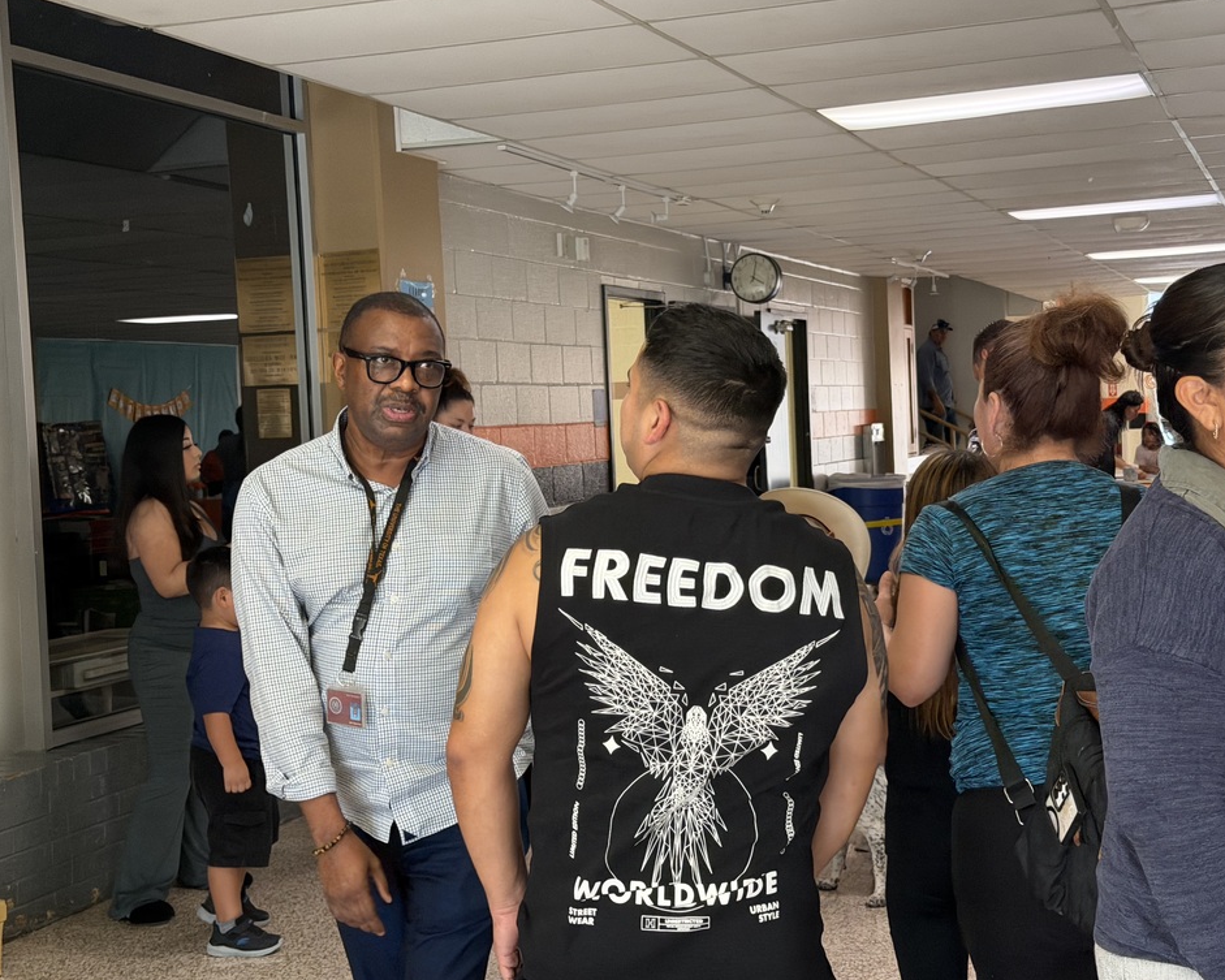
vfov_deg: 29.7
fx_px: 1849
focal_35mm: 51
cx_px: 620
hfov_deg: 36.7
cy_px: 493
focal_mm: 6.76
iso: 200
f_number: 1.78
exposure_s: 1/120
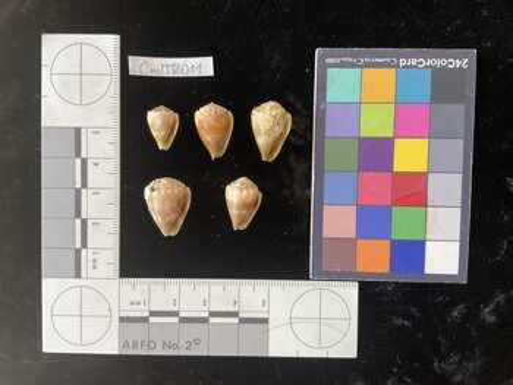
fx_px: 430
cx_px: 256
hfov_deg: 61.6
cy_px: 192
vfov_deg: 48.3
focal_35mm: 29
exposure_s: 1/60
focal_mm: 3
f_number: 1.8
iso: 40
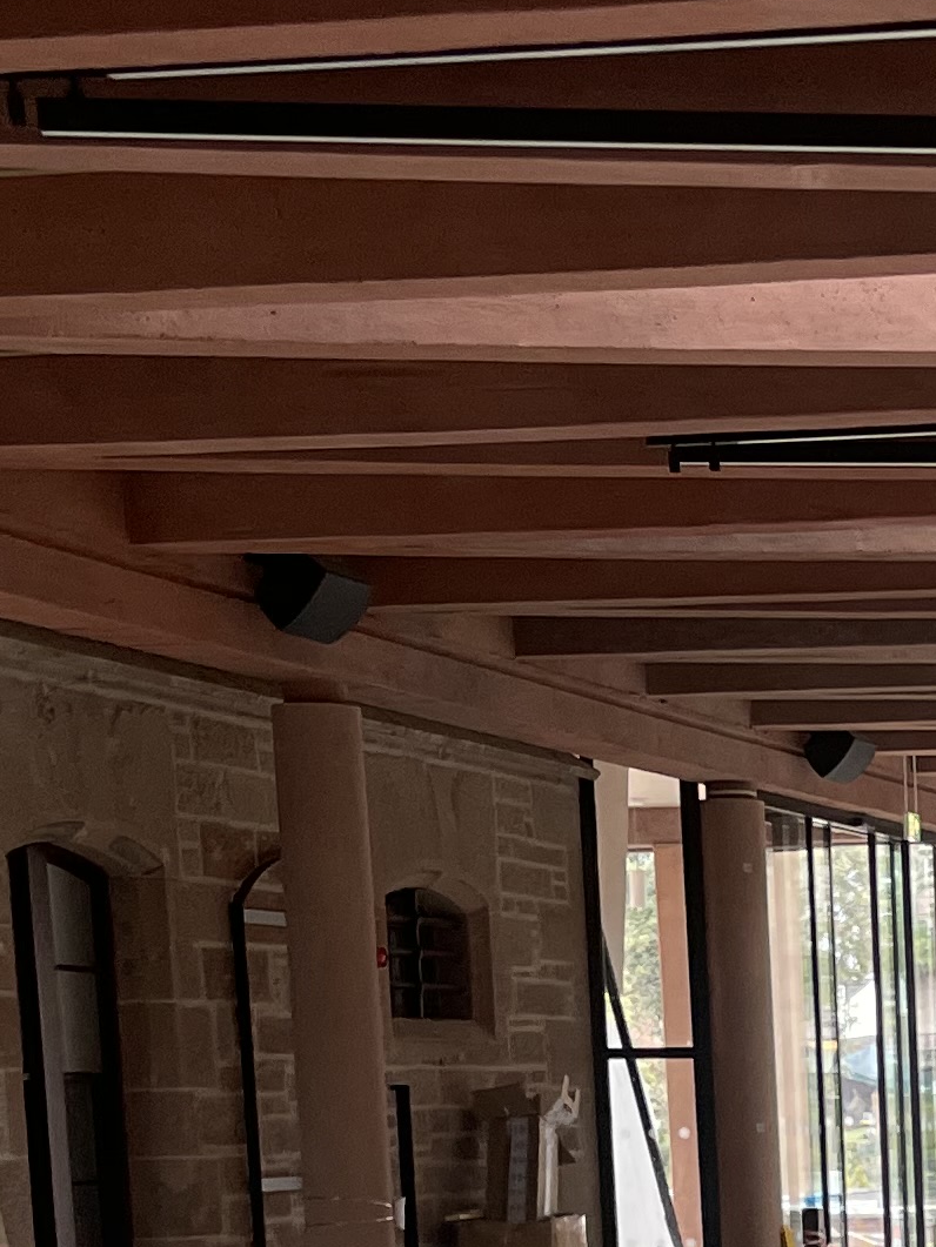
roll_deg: +0.1
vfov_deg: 19.1
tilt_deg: -7.9
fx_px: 3424
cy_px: 1609
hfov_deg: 14.6
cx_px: 1383
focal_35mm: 95
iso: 125
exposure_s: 1/121
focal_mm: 5.1
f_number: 1.6
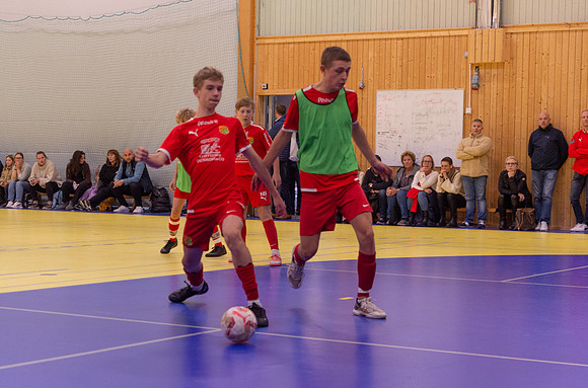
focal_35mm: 83
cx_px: 226
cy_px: 241
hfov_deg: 24.6
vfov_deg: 16.4
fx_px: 1345
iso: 2800
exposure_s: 1/400
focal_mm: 65
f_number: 3.2
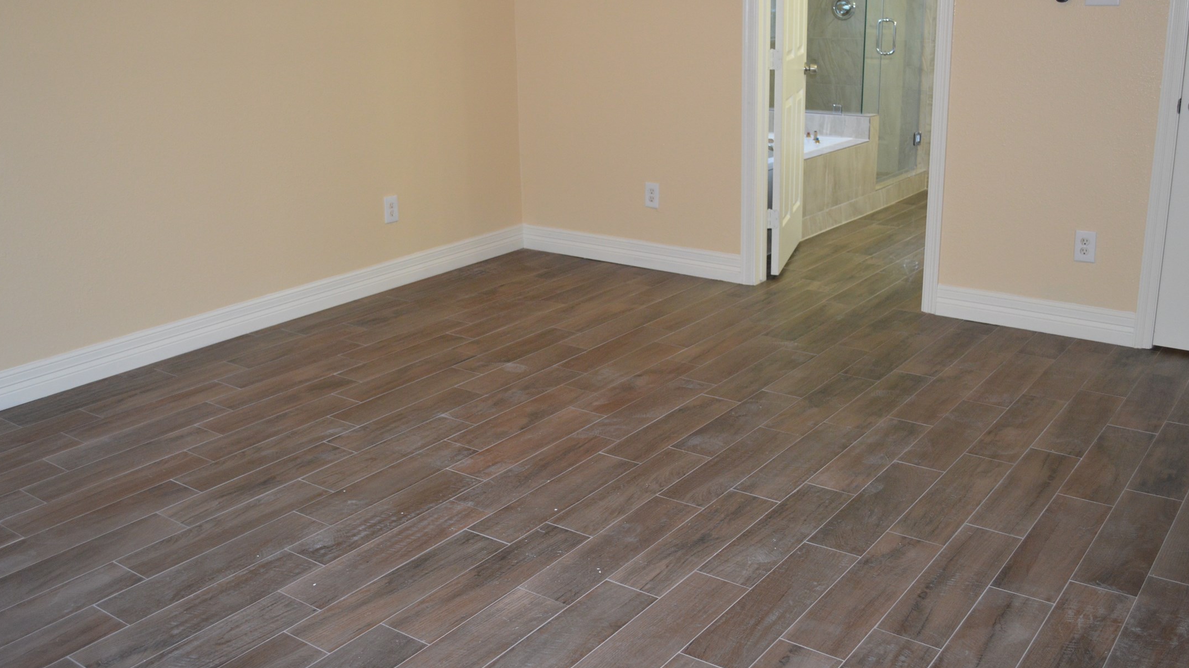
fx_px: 1103
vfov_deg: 33.7
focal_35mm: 35
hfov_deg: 56.6
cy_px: 293
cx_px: 598
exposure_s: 1/60
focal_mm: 22
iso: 900
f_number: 4
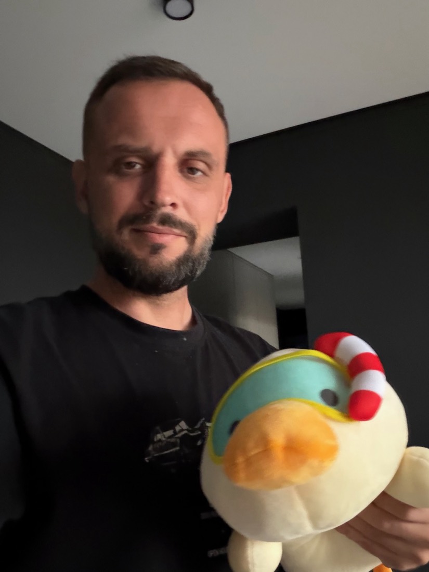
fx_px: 496
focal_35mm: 30
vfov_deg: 60.0
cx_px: 214
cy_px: 286
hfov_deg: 46.8
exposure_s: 1/15
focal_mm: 2.71
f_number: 1.9
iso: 1000
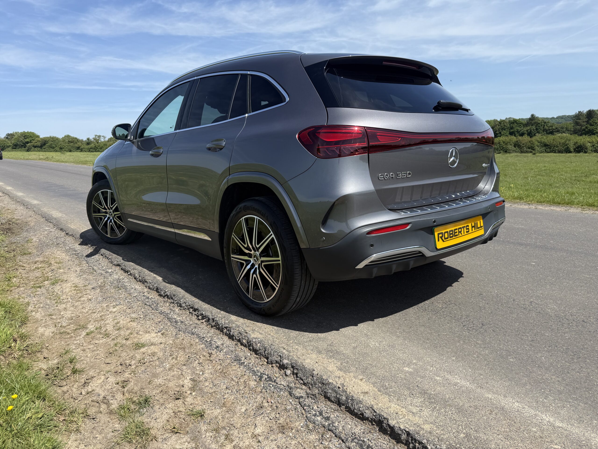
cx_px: 299
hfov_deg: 71.6
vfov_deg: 56.8
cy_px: 224
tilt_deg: -9.3
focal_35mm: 24
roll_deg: +2.3
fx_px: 415
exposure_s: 1/3584
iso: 80
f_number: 1.78
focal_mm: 6.76
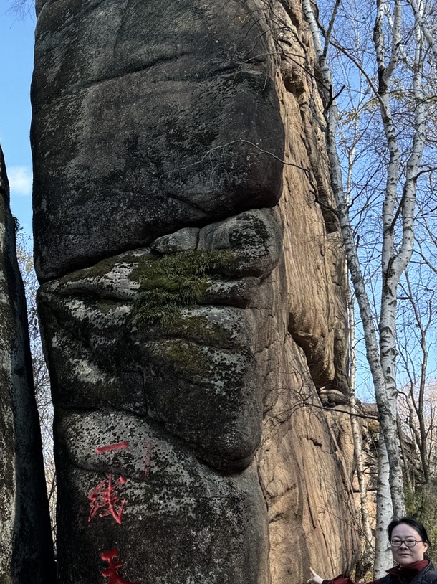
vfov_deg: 32.7
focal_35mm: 59
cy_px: 289
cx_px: 2
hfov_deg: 23.8
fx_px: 994
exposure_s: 1/966
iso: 80
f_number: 1.78
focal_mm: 6.76
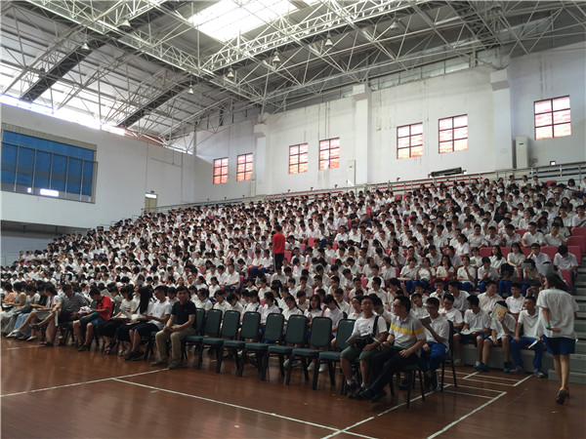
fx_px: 491
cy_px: 220
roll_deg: -2.2
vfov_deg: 48.2
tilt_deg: +6.6
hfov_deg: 61.7
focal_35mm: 29
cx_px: 293
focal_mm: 4.15
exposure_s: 1/50
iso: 32
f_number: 2.2
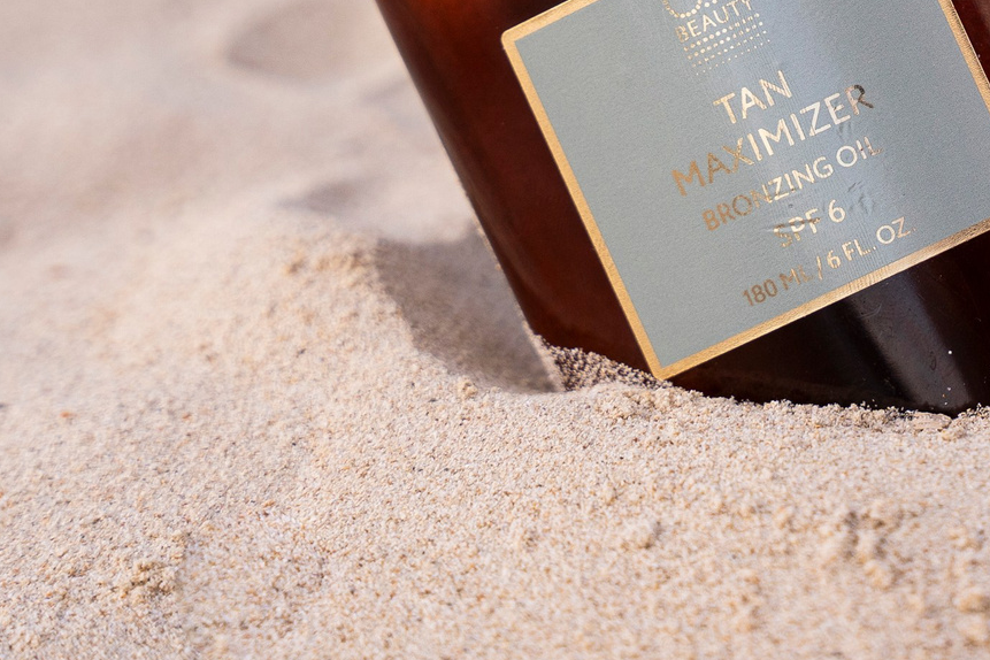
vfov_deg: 8.3
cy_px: -247
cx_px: 1046
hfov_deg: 12.5
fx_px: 4455
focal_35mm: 162
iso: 200
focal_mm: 50.7
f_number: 4
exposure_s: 1/800
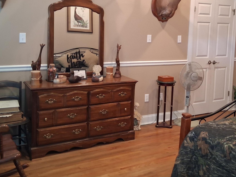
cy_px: 49
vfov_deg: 31.1
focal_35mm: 46
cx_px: 155
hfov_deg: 40.8
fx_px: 314
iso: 500
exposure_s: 1/33
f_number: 1.8
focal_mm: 3.98
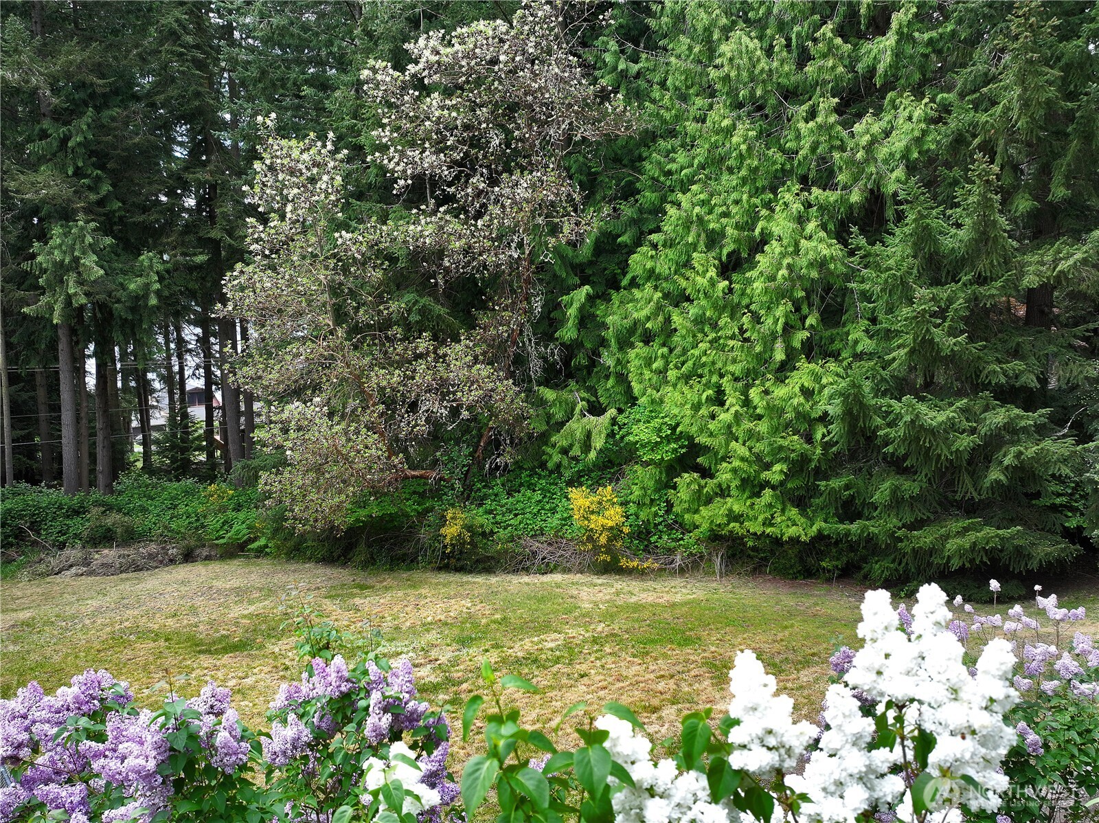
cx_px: 550
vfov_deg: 56.8
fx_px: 762
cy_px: 412
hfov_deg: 71.6
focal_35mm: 24
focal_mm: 12.29
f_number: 2.8
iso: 130
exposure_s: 1/25
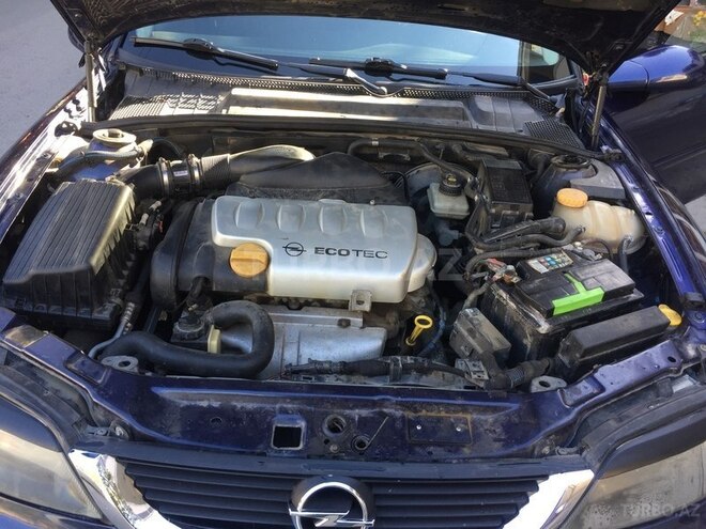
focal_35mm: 29
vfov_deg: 48.2
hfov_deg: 61.7
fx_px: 591
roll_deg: -4.5
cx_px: 353
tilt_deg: -29.9
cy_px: 264
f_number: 2.2
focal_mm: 4.15
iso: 40
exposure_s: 1/100
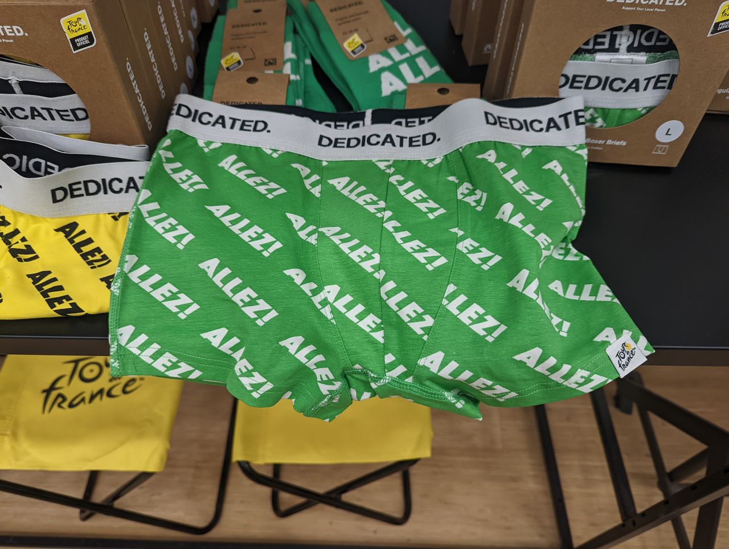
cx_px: 364
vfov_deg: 56.9
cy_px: 274
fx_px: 506
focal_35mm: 24
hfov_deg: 71.5
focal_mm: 6.81
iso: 263
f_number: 1.85
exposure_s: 1/240
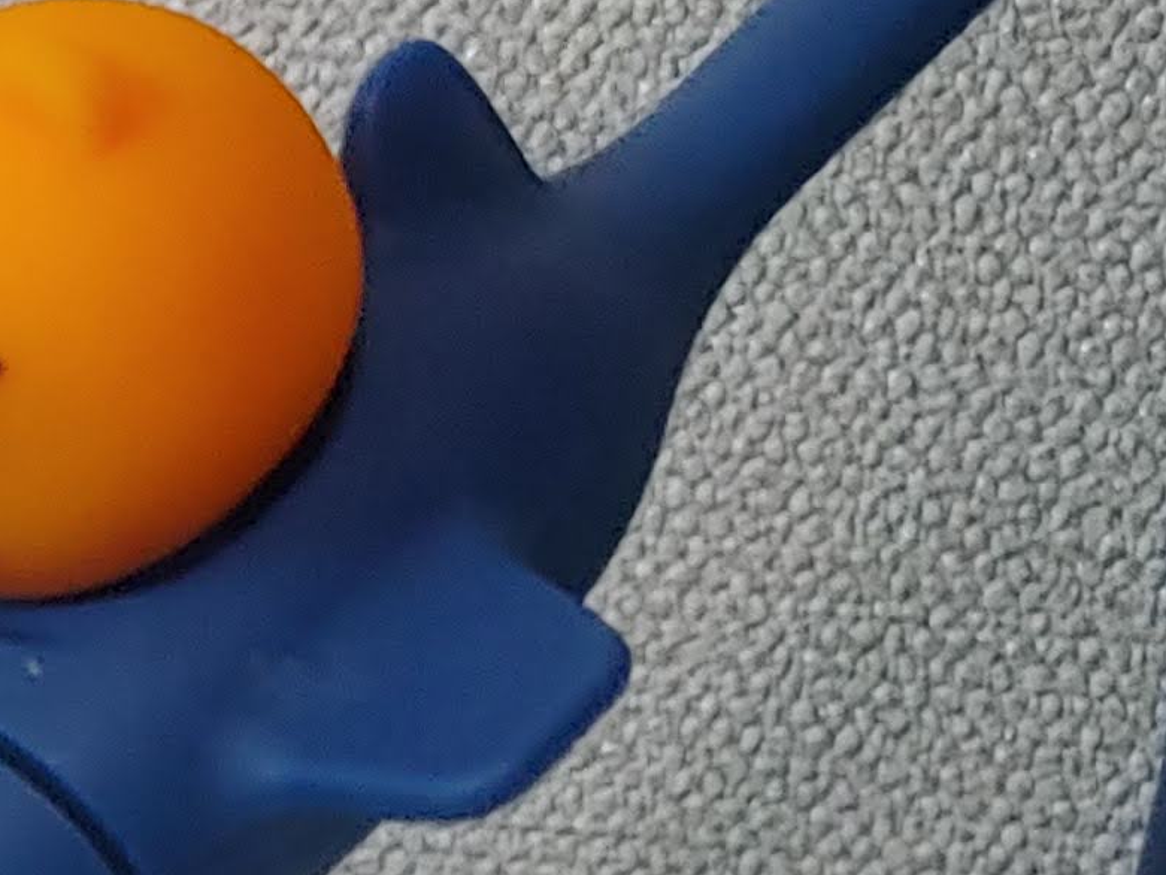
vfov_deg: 10.8
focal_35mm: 129
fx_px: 4346
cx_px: -1126
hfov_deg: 13.3
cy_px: 1559
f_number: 1.5
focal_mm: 4.23
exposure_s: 1/40
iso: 150
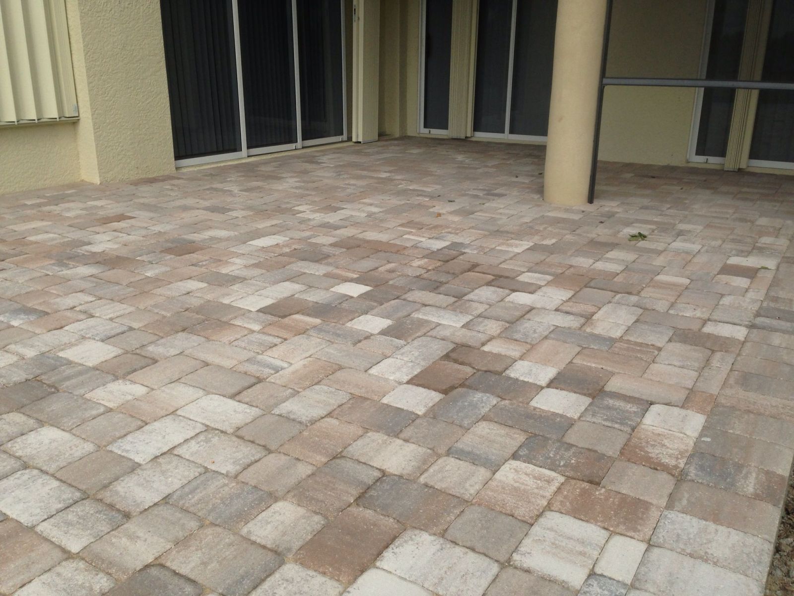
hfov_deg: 55.4
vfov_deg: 42.9
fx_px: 757
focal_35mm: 33
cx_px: 397
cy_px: 298
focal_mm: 4.13
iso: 50
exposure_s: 1/1486
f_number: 2.4
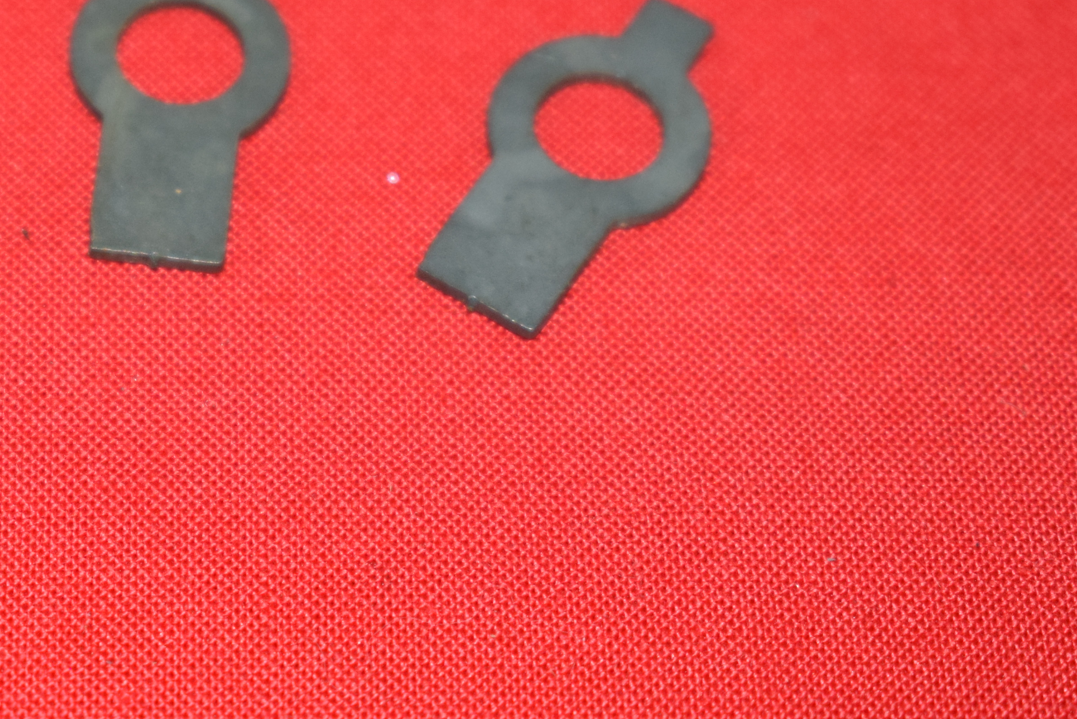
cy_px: 116
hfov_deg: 14.8
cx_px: 159
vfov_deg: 10.0
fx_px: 4099
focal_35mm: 137
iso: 1250
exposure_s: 1/200
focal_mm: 52
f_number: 5.6
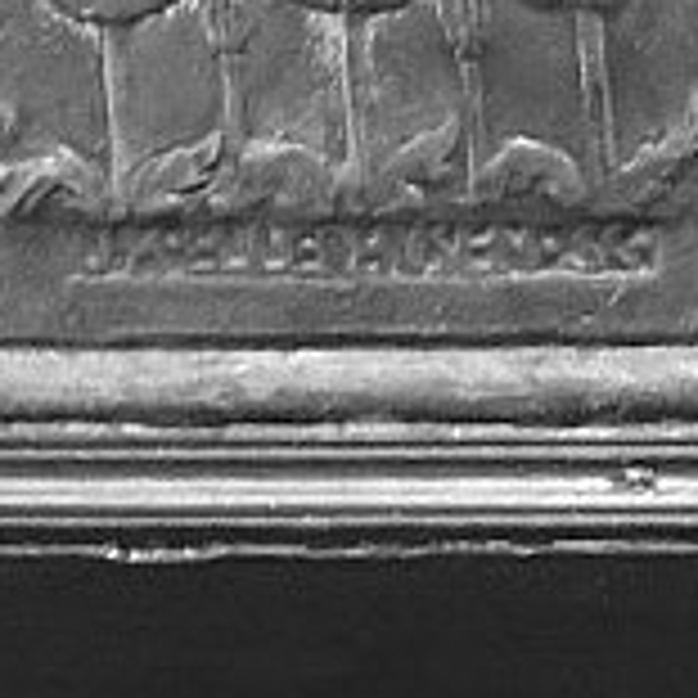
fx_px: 12182
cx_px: -1171
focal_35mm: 534
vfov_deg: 3.3
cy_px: -680
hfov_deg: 3.2
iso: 1000
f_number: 3.5
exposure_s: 1/8
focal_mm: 22.19
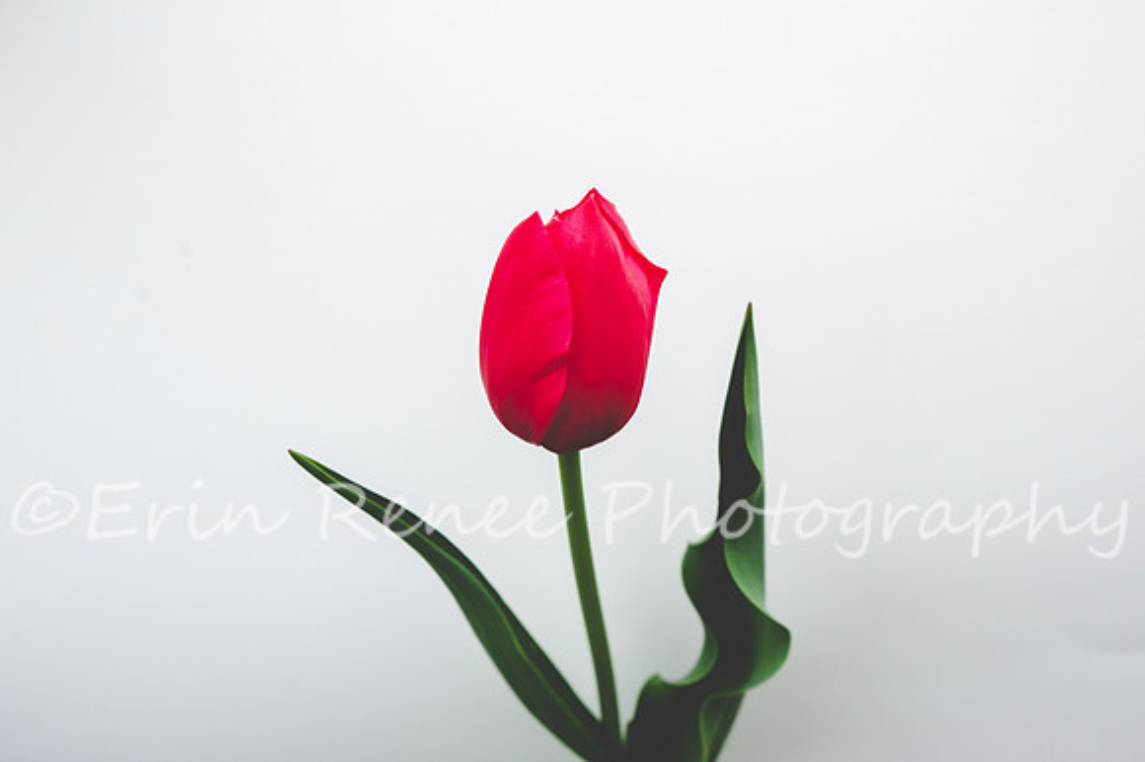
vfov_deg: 37.3
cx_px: 616
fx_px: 1128
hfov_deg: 53.8
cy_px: 348
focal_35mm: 35
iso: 400
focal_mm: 32
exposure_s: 1/200
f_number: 8
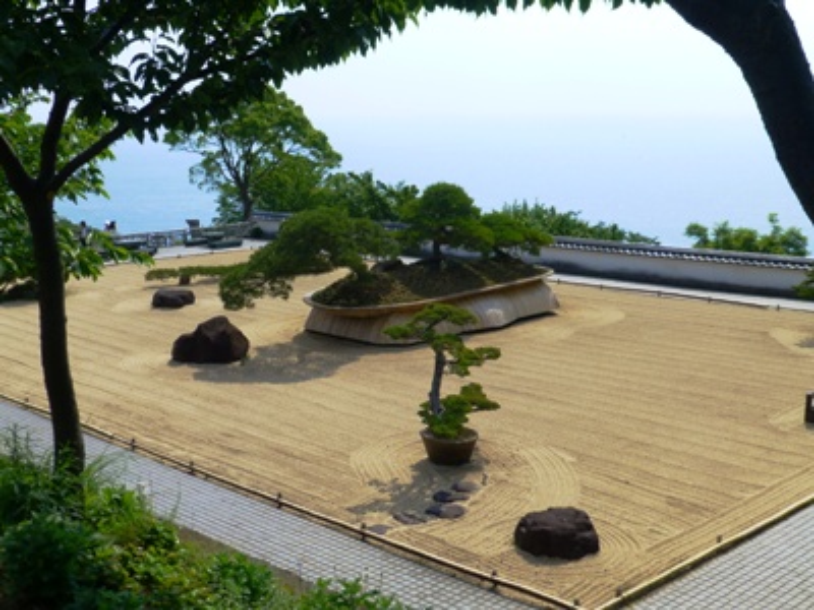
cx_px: 407
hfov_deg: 46.8
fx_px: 941
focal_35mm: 40
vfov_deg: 36.0
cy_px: 305
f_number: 3.9
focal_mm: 6.9
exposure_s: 1/1300
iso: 100
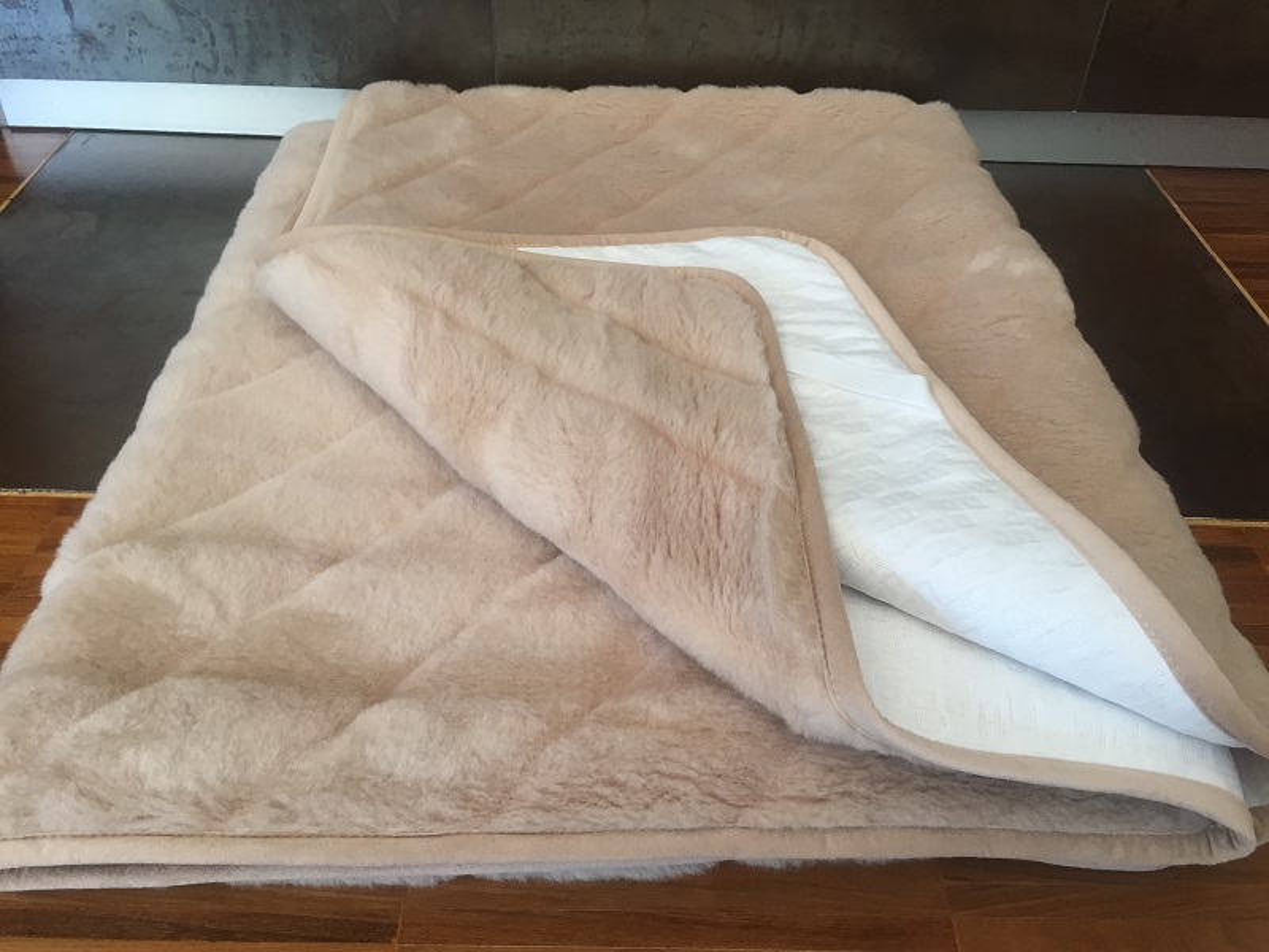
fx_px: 1063
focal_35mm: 29
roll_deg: -2.9
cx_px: 634
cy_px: 476
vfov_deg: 48.2
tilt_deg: -40.3
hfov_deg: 61.7
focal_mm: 4.15
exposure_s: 1/33
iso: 50
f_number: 2.2
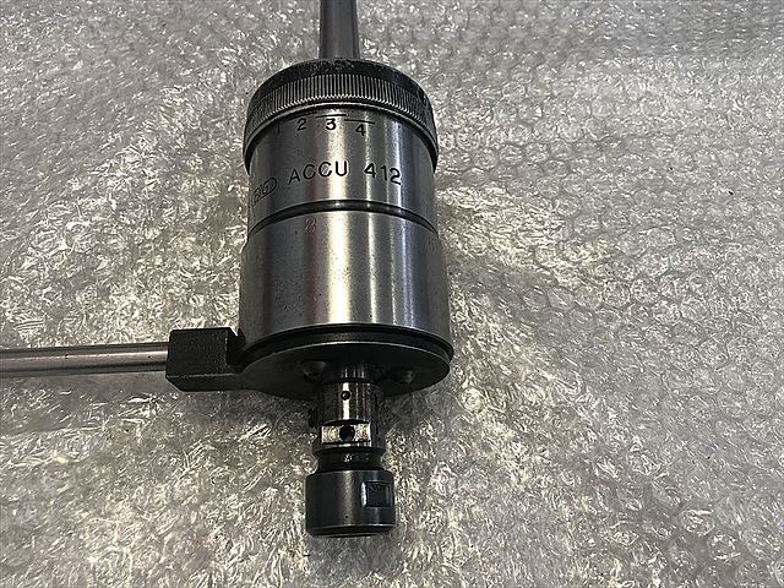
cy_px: 294
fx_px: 634
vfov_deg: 49.7
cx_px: 392
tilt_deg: -63.3
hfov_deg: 63.4
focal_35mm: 28
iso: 25
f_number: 1.8
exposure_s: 1/50
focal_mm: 3.99
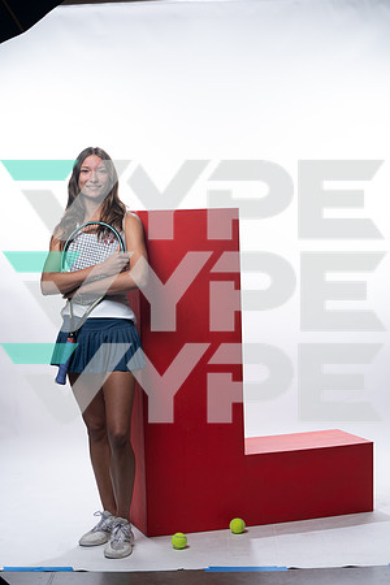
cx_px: 195
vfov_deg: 28.8
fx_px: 1137
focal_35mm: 70
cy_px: 292
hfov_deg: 19.5
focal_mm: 70
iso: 200
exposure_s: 1/250
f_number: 5.6
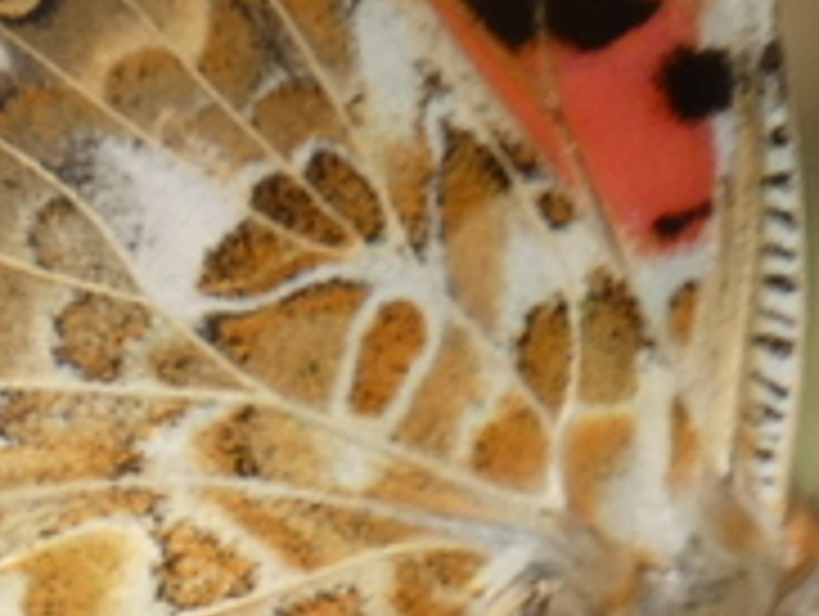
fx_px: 62828
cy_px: 225
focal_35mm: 2652
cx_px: 358
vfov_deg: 0.6
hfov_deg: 0.7
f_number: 5.6
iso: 80
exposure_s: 1/125
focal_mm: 101.4
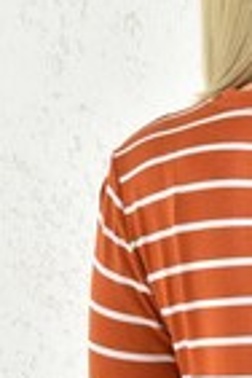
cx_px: 349
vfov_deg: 15.2
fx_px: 1407
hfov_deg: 10.0
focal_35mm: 134
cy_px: 327
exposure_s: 1/160
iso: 100
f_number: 7.1
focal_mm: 35
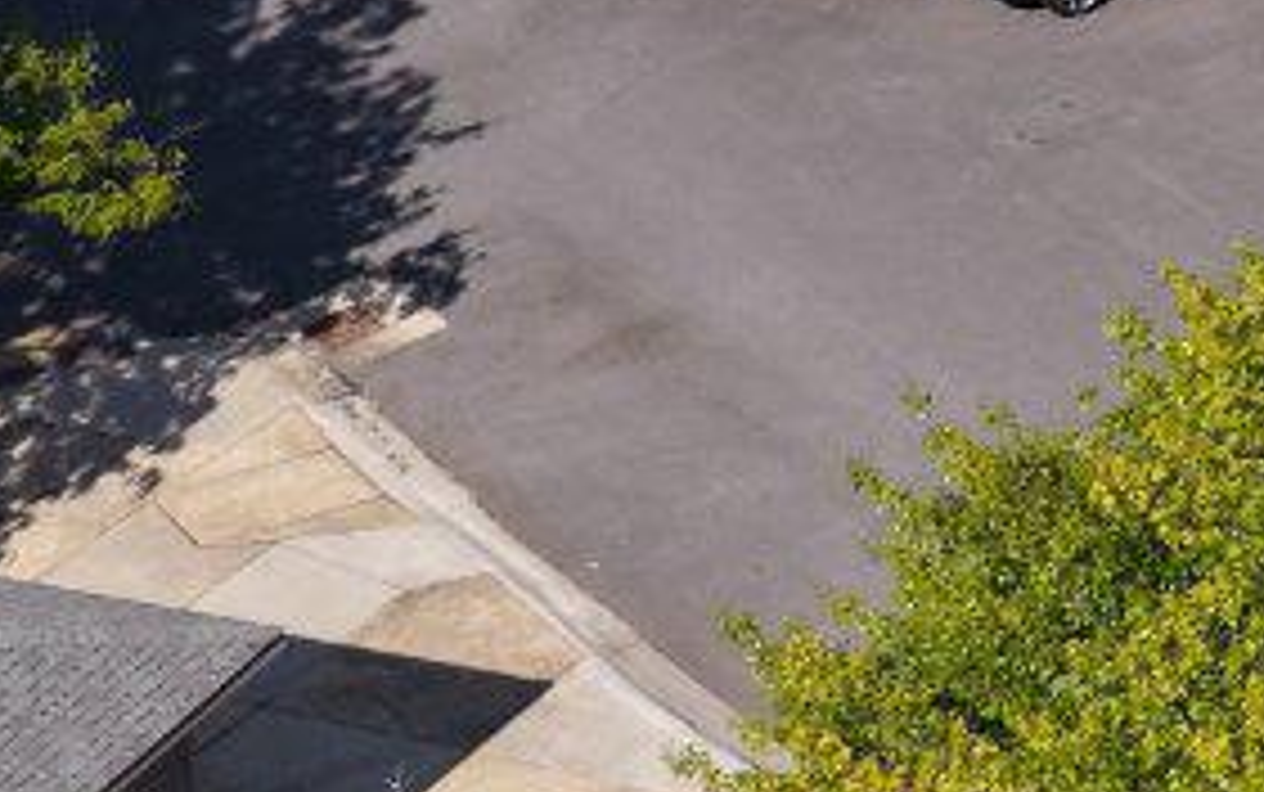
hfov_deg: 8.8
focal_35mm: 208
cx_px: 3369
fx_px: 7170
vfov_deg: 6.0
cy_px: -1352
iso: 100
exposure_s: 1/40
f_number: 2.8
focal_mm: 14.45
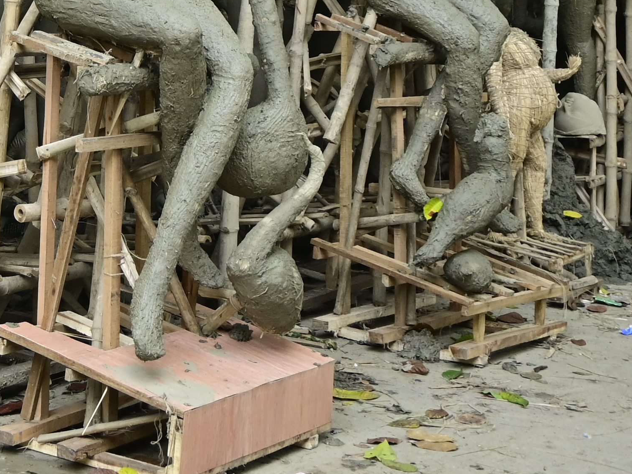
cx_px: -55
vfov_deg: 15.6
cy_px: -121
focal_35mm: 91
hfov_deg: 20.6
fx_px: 1657
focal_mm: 17
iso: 250
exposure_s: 1/100
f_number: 3.5
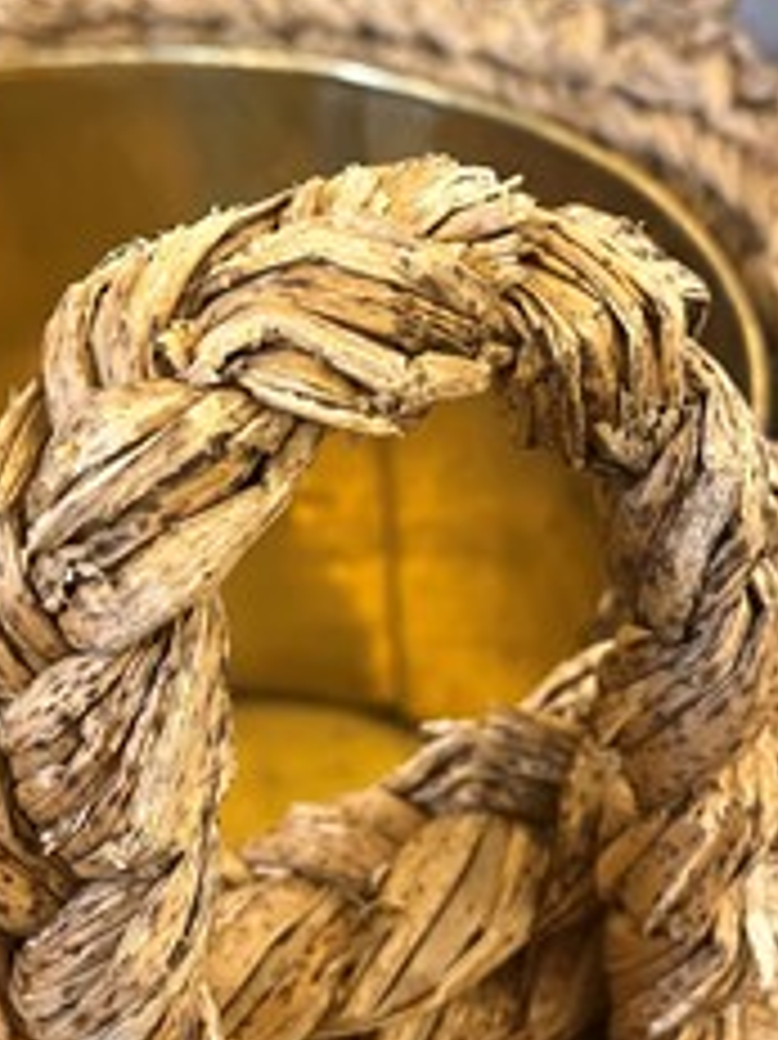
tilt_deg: -33.1
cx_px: 391
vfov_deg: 41.5
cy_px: 333
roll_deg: -0.1
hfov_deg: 32.2
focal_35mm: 45
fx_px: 1350
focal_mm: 5.1
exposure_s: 1/50
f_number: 1.6
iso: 250
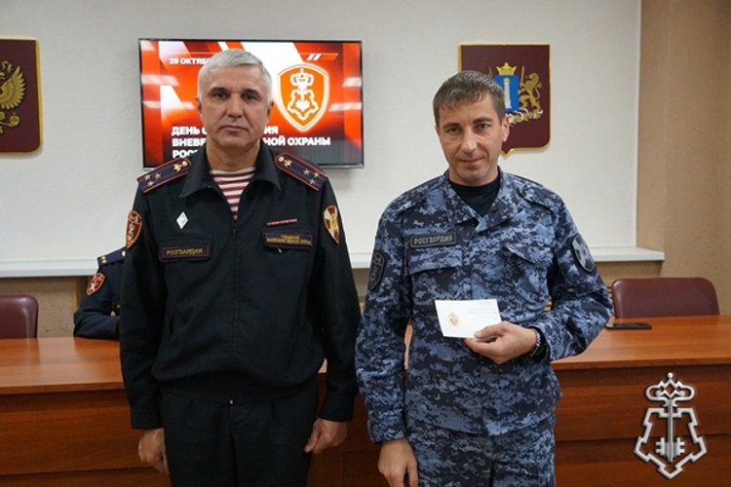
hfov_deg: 49.6
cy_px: 244
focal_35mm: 39
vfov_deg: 34.2
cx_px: 366
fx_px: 792
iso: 5000
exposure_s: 1/160
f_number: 4
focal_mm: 26
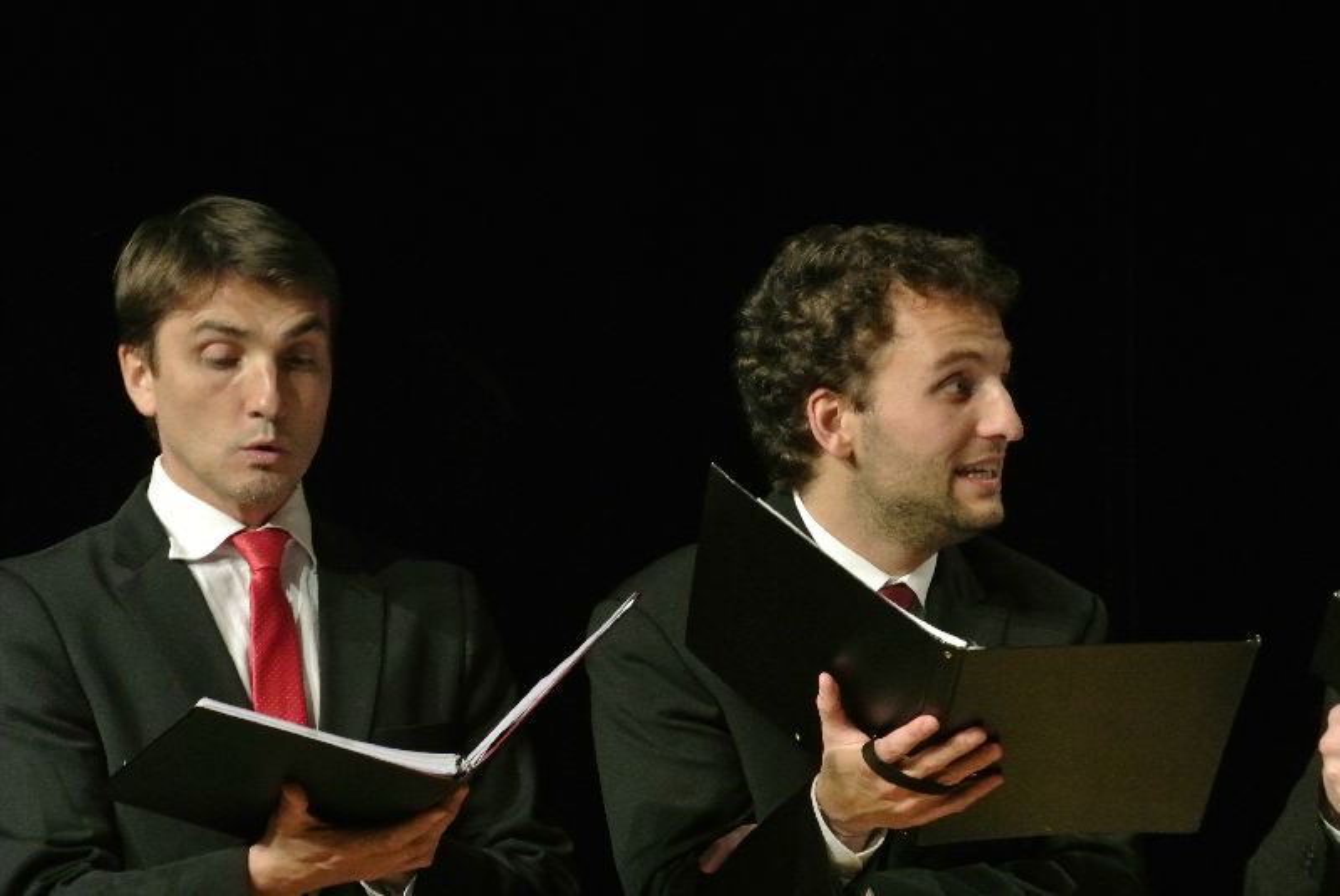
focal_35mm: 252
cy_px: 448
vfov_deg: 5.5
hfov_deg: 8.2
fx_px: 9388
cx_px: 670
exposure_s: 1/60
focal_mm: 93.5
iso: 3200
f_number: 5.3
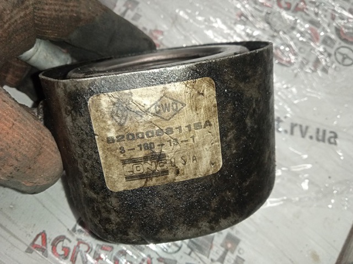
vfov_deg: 49.7
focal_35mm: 28
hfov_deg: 63.5
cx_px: 176
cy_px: 132
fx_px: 285
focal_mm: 3.43
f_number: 2.2
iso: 299
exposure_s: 1/33.3
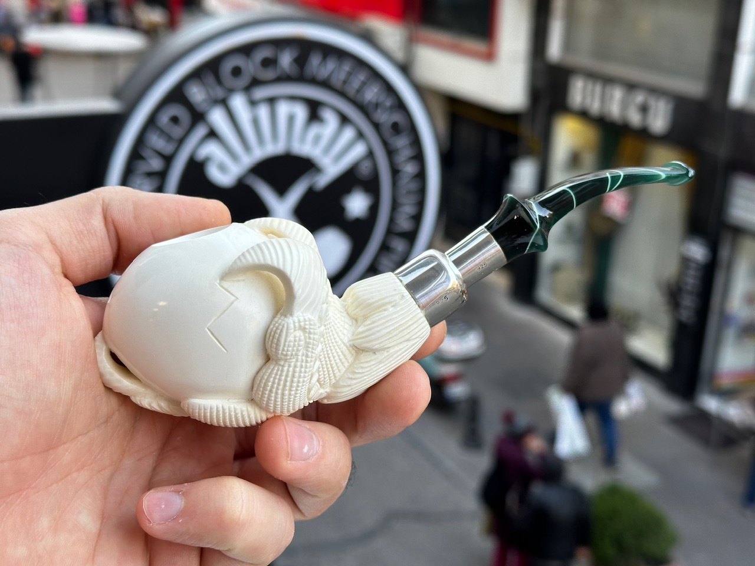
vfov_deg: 30.3
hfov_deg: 39.7
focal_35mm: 48
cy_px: 283
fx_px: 1047
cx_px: 378
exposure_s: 1/171
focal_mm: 6.86
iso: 64
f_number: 1.78
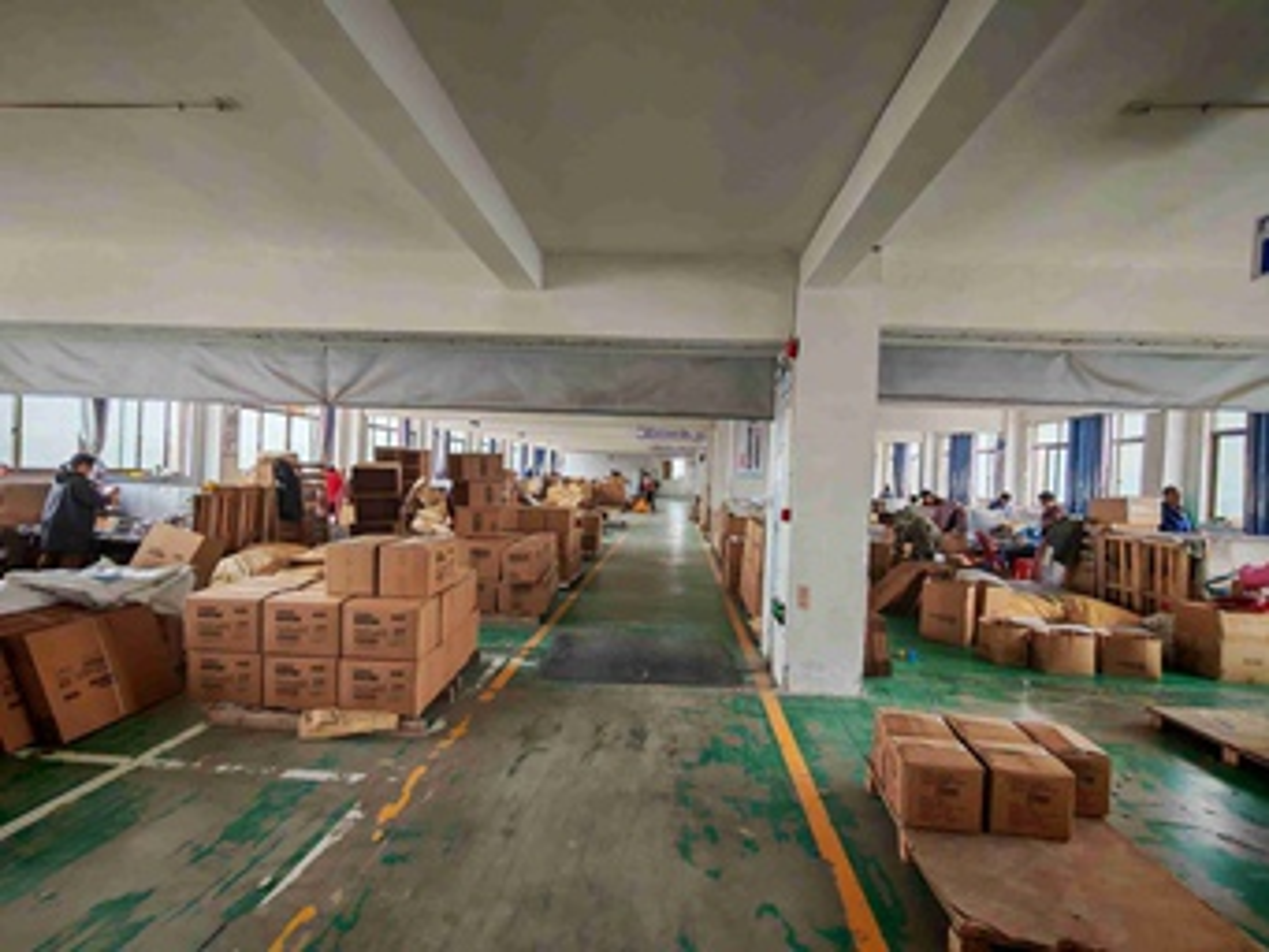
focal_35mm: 16
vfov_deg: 78.1
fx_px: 587
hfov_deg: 94.5
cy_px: 476
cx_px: 634
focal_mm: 1.96
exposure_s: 1/50
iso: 100
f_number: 2.2
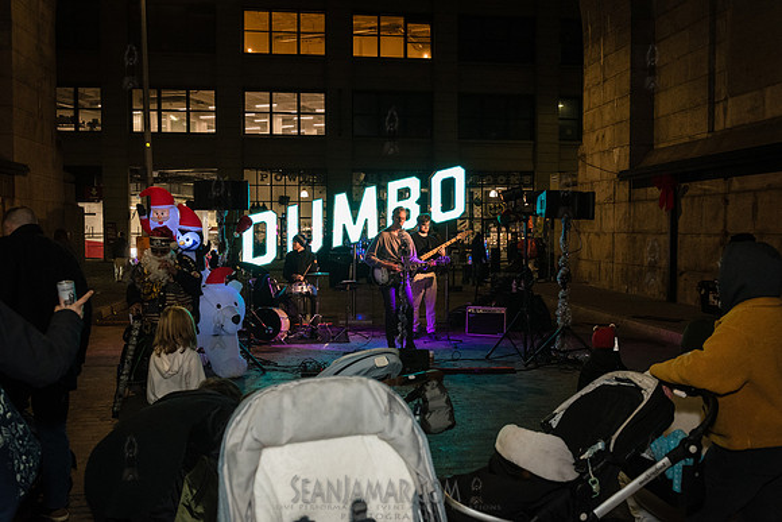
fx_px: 711
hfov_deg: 57.6
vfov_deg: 40.3
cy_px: 261
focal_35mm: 33
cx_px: 391
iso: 4000
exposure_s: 1/160
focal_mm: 32
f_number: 4.5
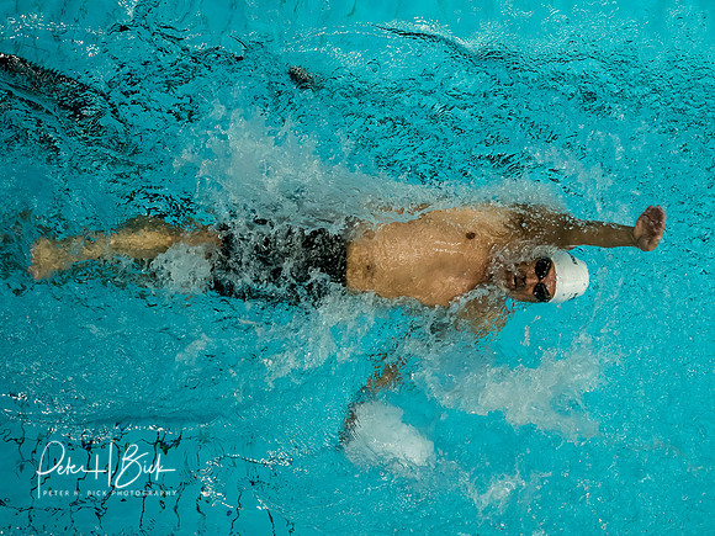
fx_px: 8814
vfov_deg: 3.5
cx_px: 475
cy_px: 252
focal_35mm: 427
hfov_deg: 4.6
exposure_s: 1/1000
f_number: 2.8
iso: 2000
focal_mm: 150
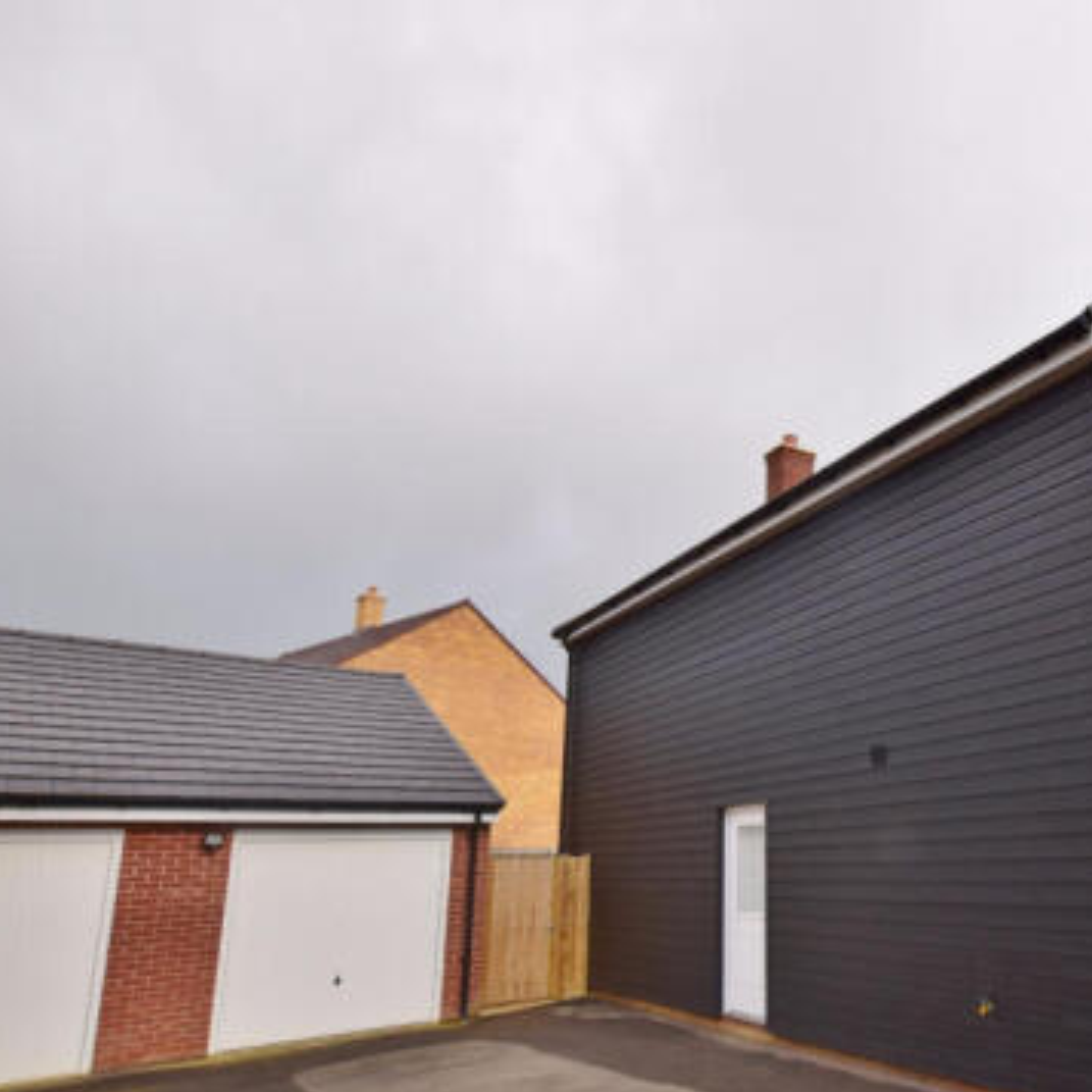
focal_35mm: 28
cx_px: 910
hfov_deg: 52.6
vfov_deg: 57.0
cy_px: 641
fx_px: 999
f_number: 11
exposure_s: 1/400
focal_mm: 12
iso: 400
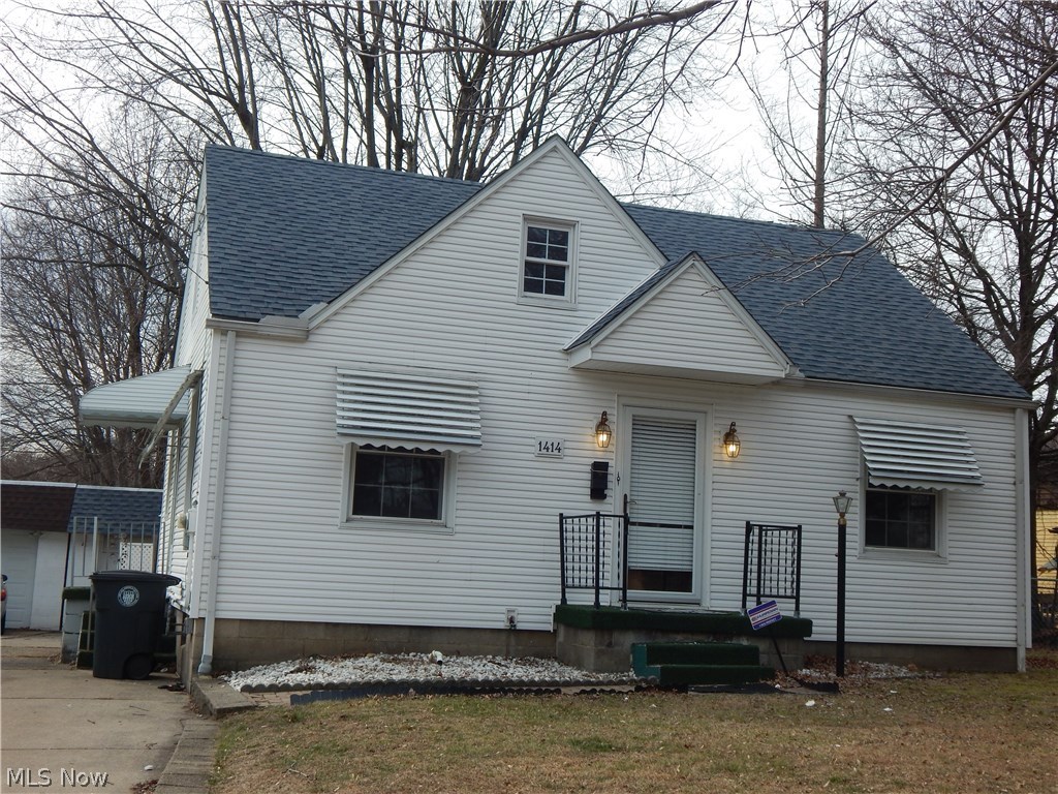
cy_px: 397
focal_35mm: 43
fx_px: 1314
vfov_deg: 33.6
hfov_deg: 43.9
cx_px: 529
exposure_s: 1/800
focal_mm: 7.7
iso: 125
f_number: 3.6
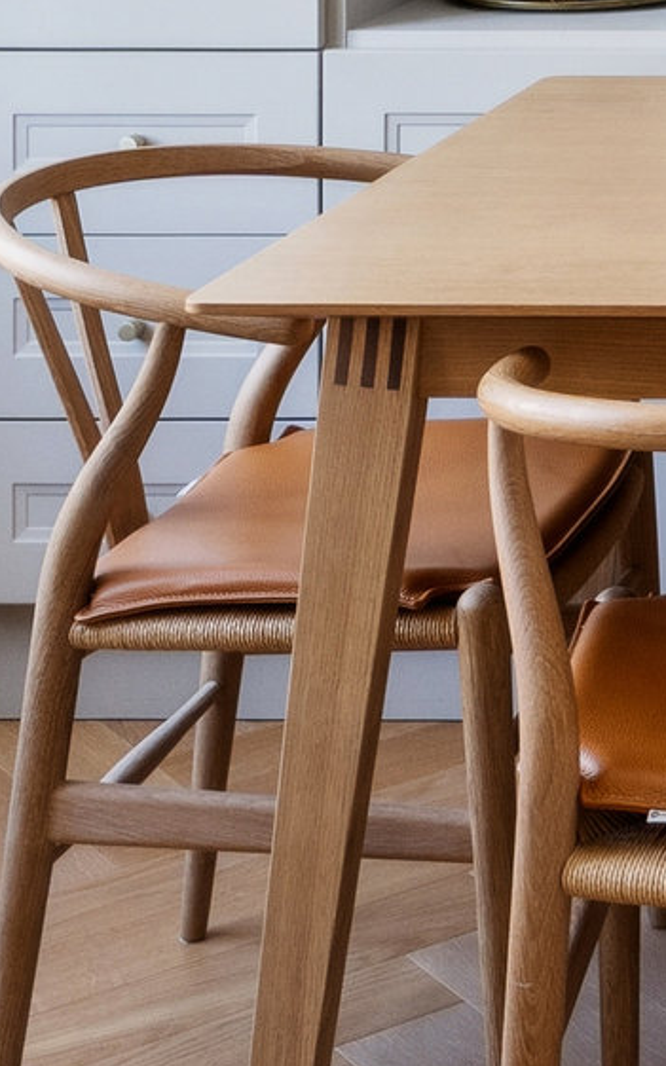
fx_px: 2942
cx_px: 1427
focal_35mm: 101
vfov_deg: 18.6
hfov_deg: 11.4
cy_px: -429
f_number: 7.1
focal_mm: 12.4
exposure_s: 1/40
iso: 400
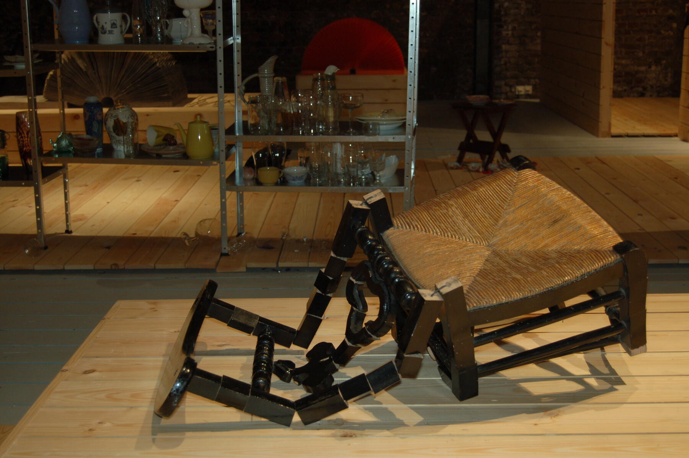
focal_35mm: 48
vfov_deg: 28.0
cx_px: 344
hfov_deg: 41.1
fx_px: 918
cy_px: 229
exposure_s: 1/60
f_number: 4.5
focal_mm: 32
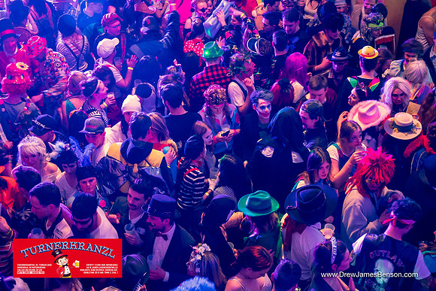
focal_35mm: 52
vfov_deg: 26.0
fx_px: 630
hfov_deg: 38.2
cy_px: 146
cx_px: 218
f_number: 4.2
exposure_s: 1/25
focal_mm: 35
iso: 12800
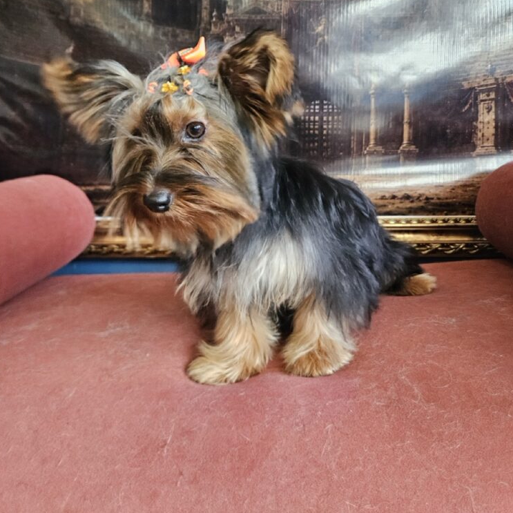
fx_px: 469
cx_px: 260
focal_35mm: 28
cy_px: 183
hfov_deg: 57.3
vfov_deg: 56.4
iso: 640
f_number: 1.8
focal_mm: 5.4
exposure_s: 1/240
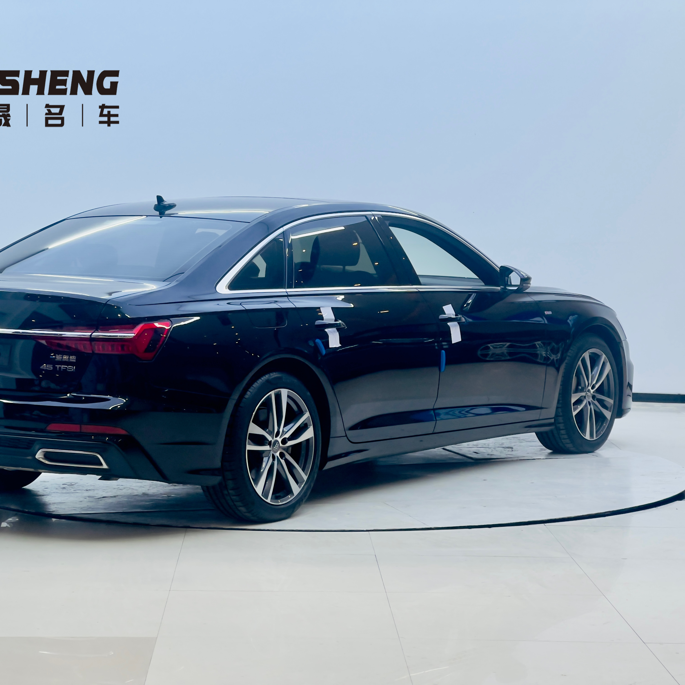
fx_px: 2037
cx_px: 278
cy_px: 342
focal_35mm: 91
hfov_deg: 19.1
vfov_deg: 19.1
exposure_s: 1/120
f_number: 2.8
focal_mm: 9
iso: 32
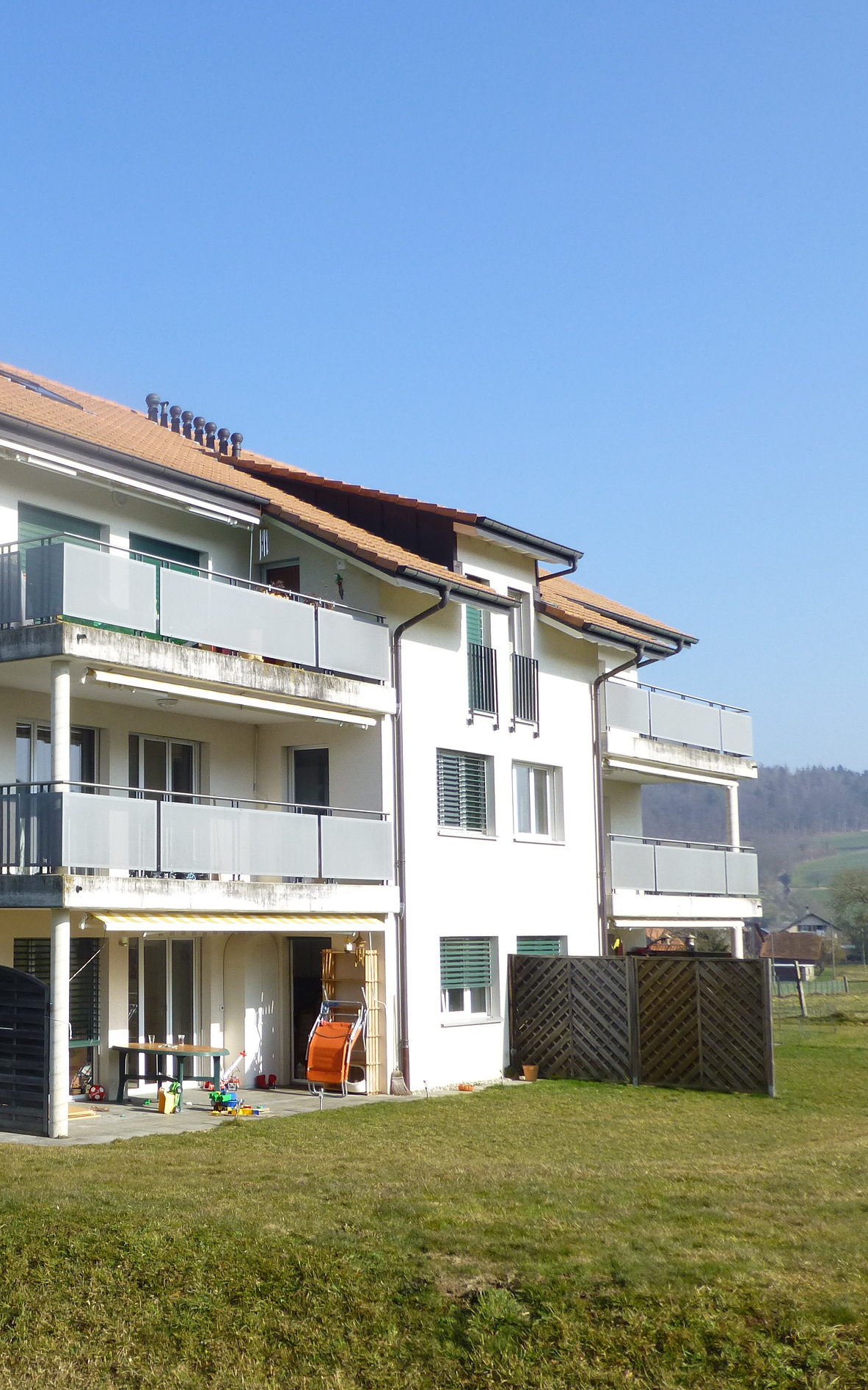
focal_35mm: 43
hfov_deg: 28.3
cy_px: 692
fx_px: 1628
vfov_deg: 46.2
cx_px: 36
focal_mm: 5.4
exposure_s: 1/800
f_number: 4
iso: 100
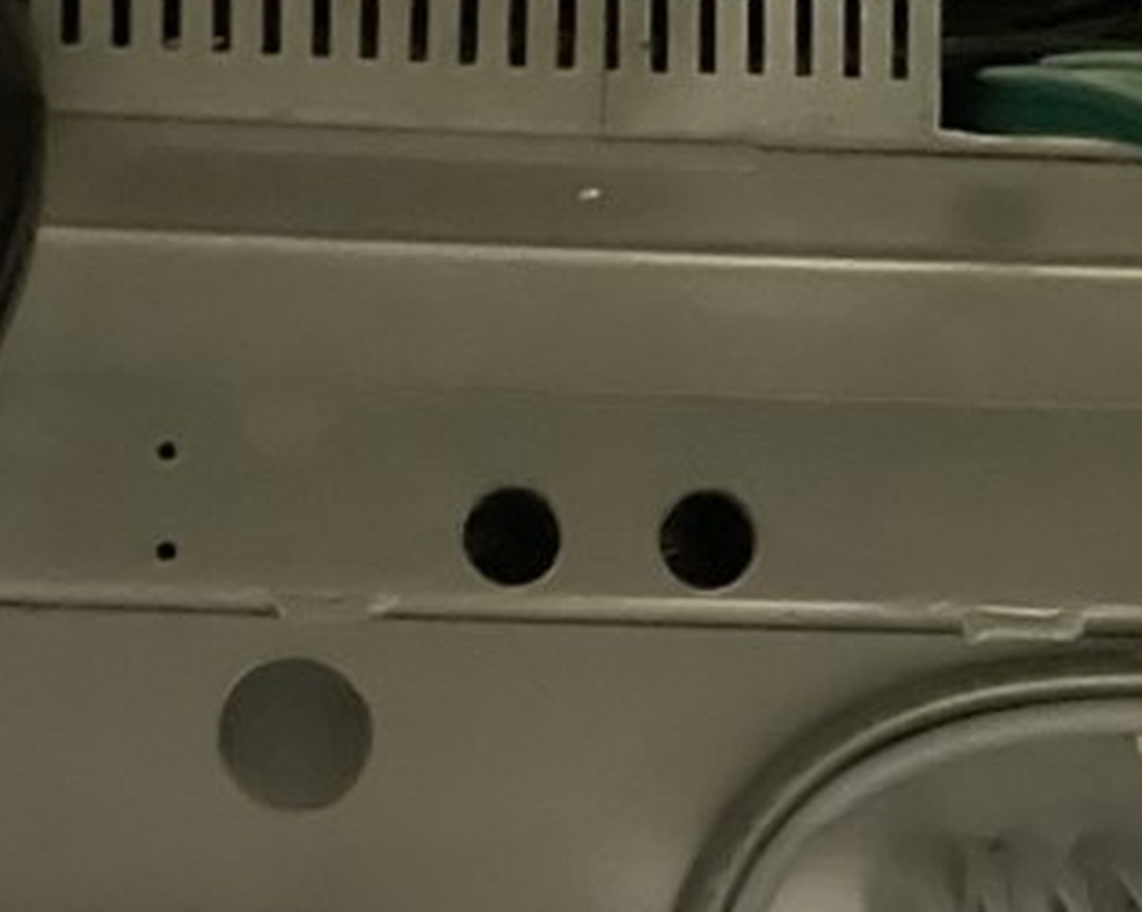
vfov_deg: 18.0
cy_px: 941
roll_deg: +0.0
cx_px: 533
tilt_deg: -2.9
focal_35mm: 83
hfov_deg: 23.0
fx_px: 2804
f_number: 1.6
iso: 1000
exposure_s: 1/17
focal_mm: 4.2
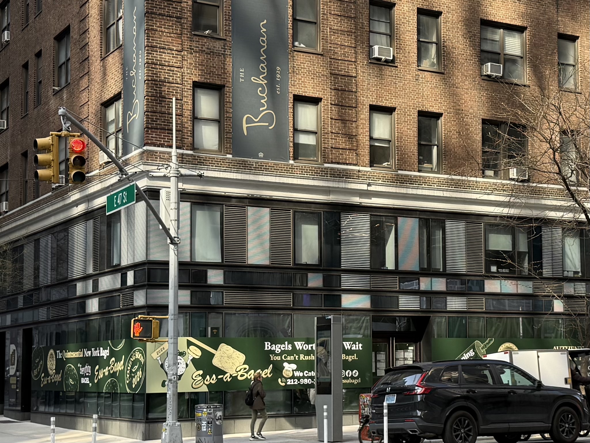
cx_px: 295
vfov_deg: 56.8
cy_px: 222
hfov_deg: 71.6
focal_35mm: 24
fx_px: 409
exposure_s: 1/423
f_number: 1.78
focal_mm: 6.76
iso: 100
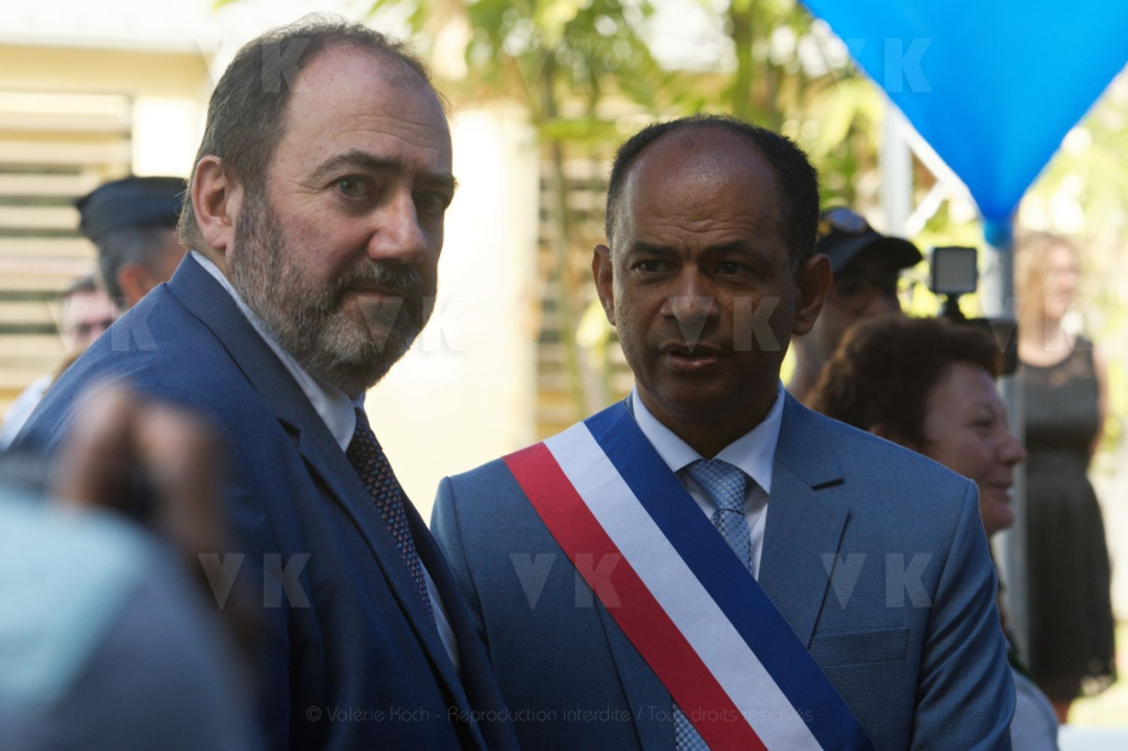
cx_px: 564
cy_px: 376
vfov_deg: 8.2
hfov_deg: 12.2
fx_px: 5263
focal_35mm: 168
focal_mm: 112
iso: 500
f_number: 6.3
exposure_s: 1/250
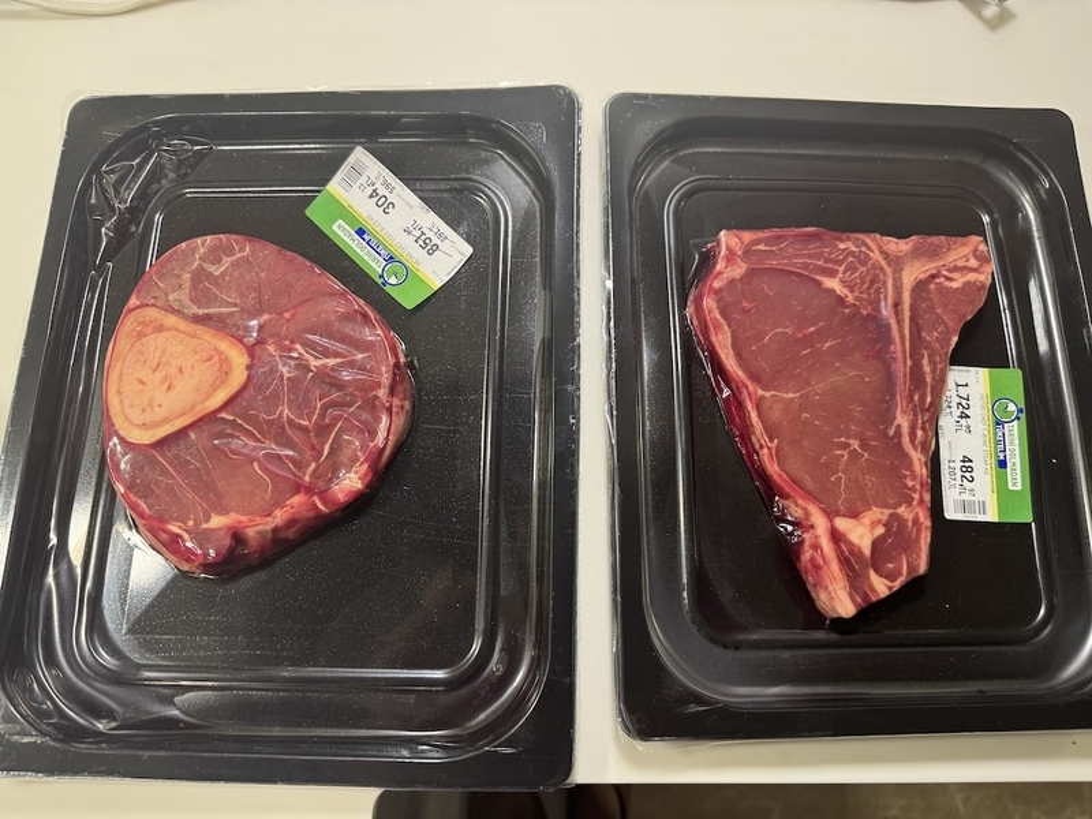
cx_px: 546
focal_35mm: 24
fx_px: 757
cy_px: 410
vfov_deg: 56.8
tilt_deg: -75.9
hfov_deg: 71.6
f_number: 1.78
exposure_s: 1/101
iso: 200
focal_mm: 6.76
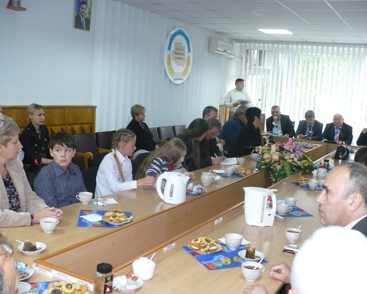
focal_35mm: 39
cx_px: 194
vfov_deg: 38.2
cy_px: 147
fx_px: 424
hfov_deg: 46.8
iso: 320
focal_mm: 6.1
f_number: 2.8
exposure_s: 1/30
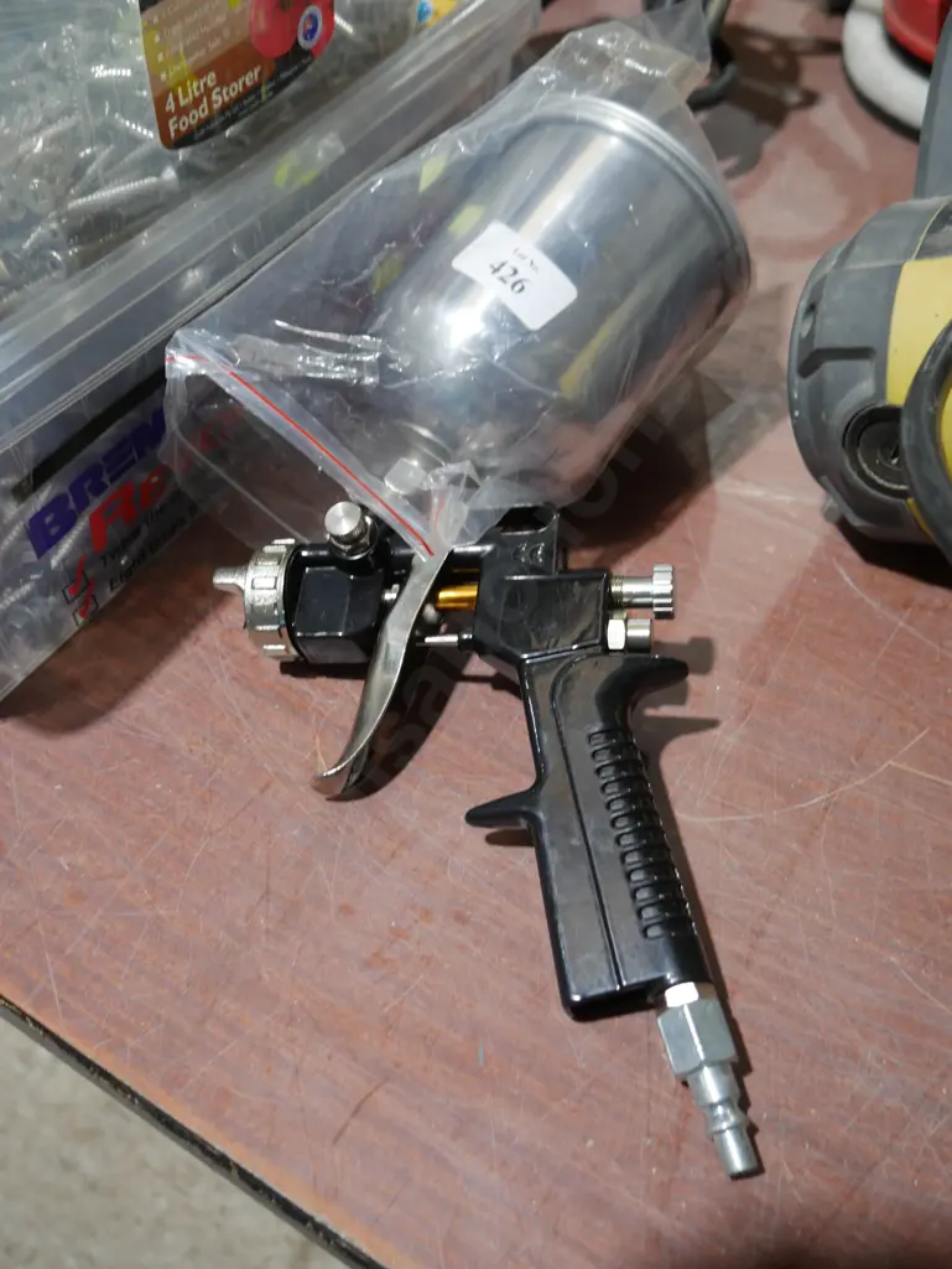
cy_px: 634
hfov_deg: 41.8
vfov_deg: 53.9
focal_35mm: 34
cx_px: 476
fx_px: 1246
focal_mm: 17
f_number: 4
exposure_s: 1/60
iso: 400
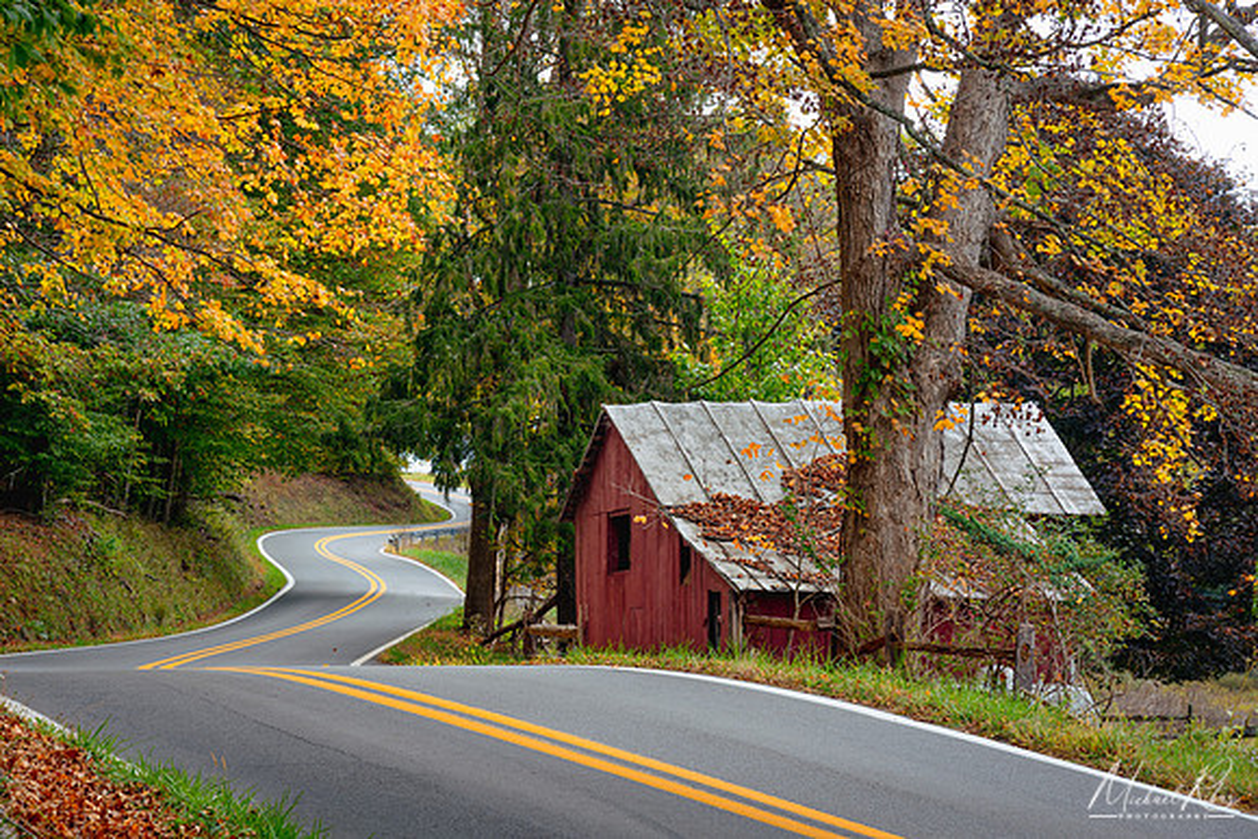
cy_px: 420
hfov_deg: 20.8
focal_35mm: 98
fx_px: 3425
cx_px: 629
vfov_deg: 14.0
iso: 100
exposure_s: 1/25
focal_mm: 98
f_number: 11
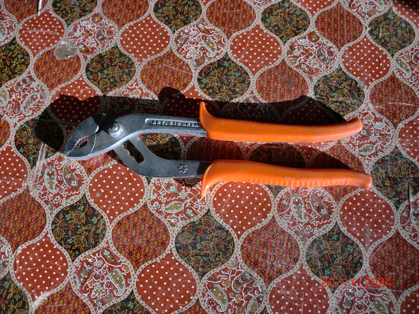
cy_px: 157
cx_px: 210
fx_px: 424
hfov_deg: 52.6
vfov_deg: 40.7
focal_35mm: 35
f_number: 3.1
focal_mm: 6.3
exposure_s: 1/500
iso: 64
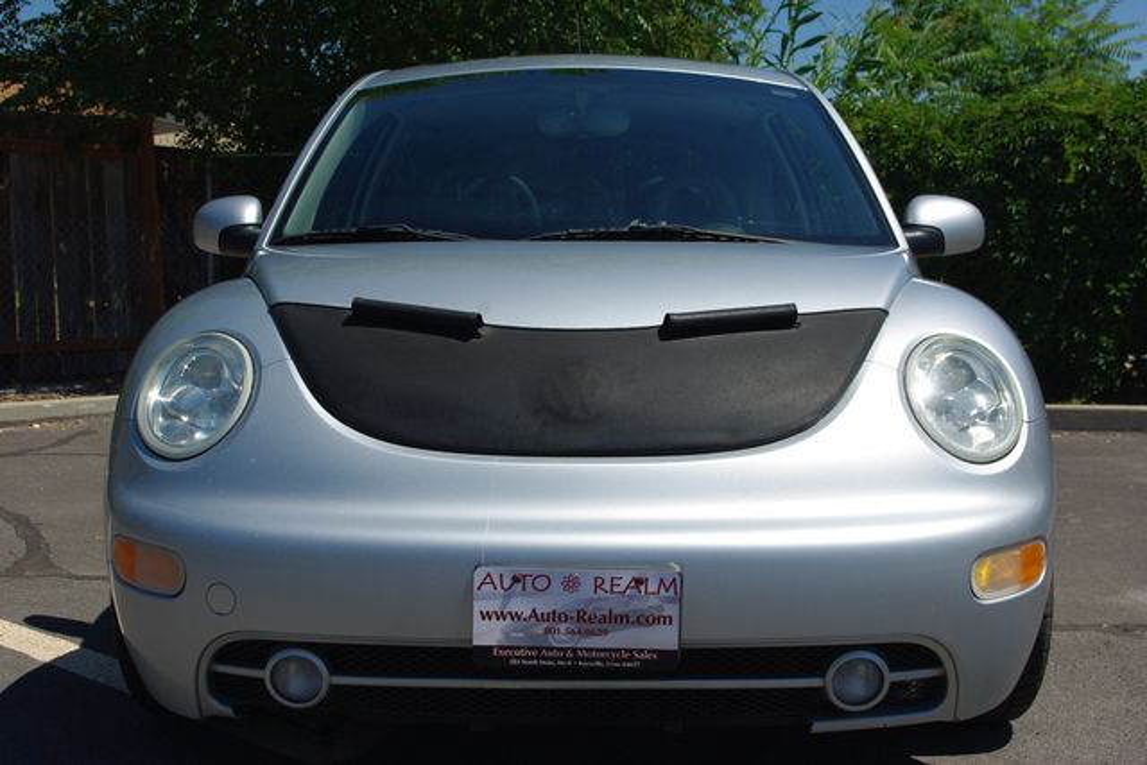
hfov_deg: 42.7
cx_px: 574
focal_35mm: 46
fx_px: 1466
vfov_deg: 29.3
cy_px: 382
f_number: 8
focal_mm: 30.63
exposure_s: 1/350
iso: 100
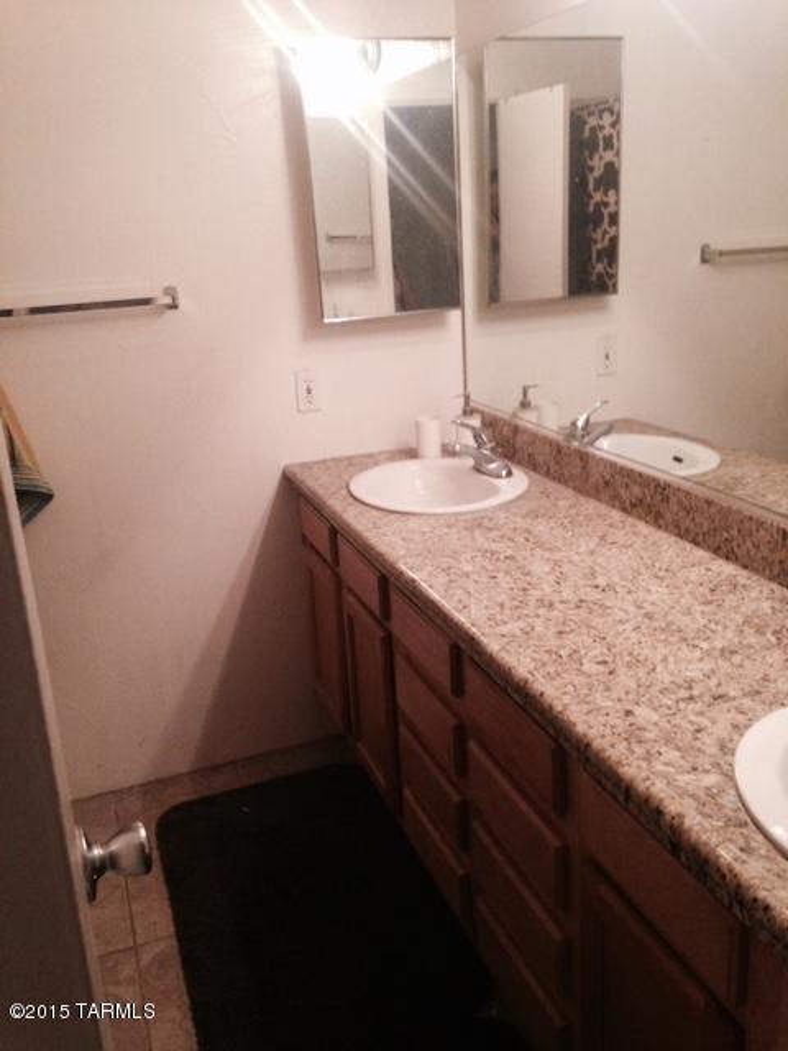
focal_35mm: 33
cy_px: 526
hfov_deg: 42.9
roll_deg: +3.4
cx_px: 394
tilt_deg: -17.5
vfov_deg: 55.4
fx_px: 1002
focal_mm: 4.12
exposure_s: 1/20
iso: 320
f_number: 2.4
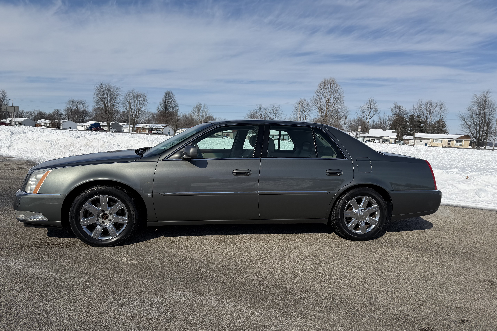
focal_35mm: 25
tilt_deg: -4.1
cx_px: 249
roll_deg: +0.2
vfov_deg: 51.3
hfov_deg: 71.5
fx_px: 345
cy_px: 172
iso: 80
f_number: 1.78
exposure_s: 1/11905
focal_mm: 6.76
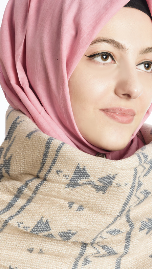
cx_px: 95
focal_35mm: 133
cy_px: 199
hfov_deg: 9.1
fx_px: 952
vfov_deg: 16.1
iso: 800
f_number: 9
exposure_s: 1/250
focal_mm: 60
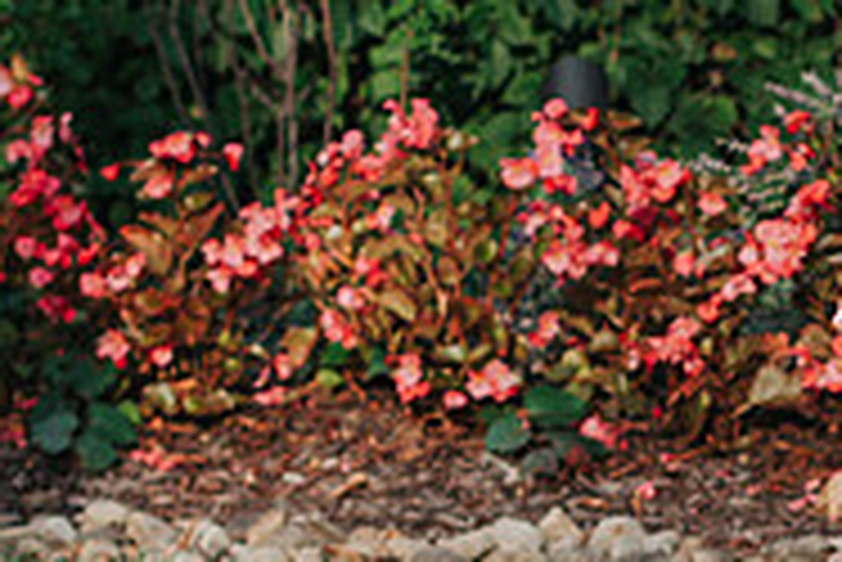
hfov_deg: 8.1
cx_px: 1123
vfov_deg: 5.5
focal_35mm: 251
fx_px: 5875
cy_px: 402
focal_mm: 50
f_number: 3.2
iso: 200
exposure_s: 1/400
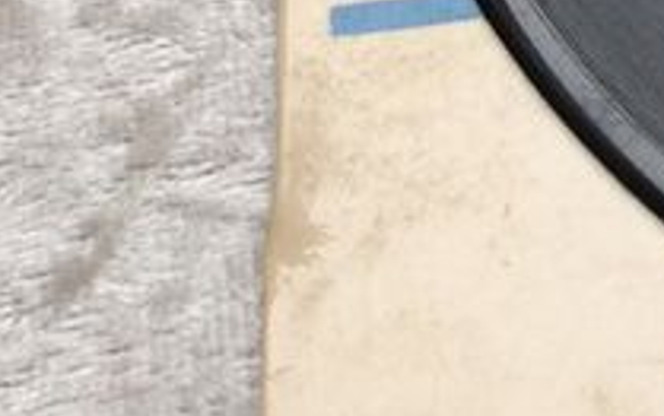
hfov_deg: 10.5
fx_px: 3206
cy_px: -567
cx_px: 1484
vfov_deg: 7.0
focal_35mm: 177
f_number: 2.4
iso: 50
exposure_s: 1/24
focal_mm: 4.28
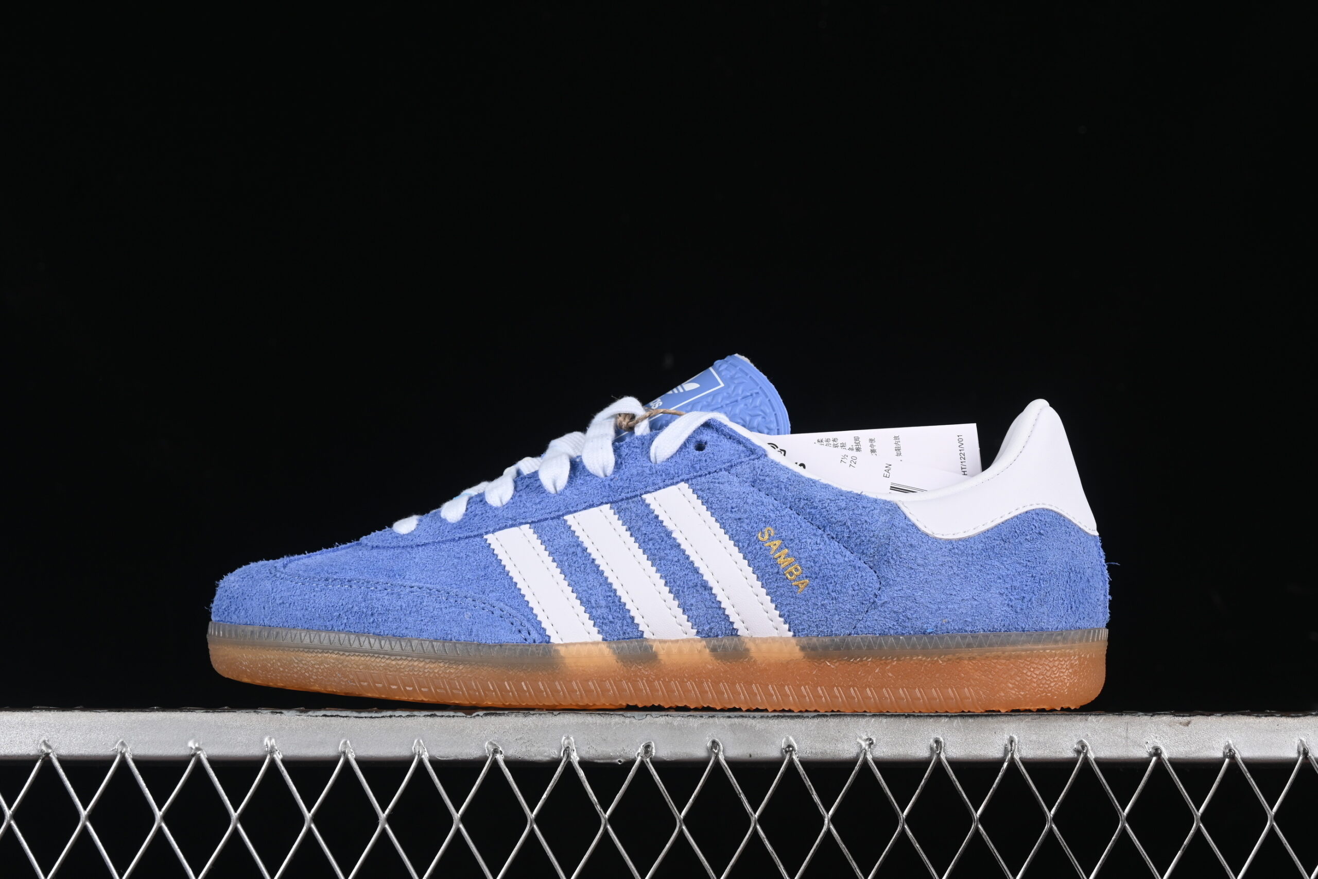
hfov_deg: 27.0
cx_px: 659
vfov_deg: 18.2
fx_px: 2746
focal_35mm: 75
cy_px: 440
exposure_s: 1/80
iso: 160
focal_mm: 50
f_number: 8
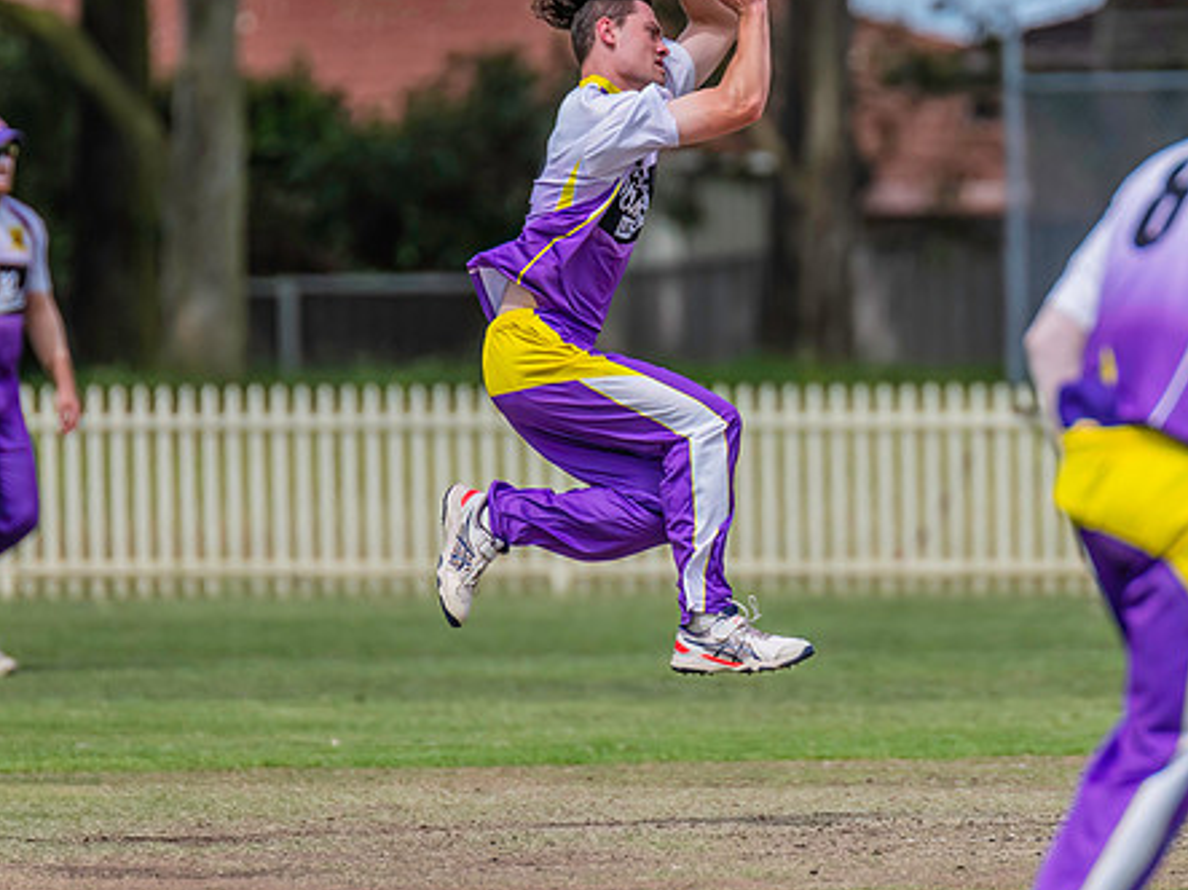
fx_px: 27482
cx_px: 751
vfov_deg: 1.9
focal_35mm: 801
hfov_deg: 2.5
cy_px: 396
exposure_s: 1/2500
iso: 800
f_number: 6.3
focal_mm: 600
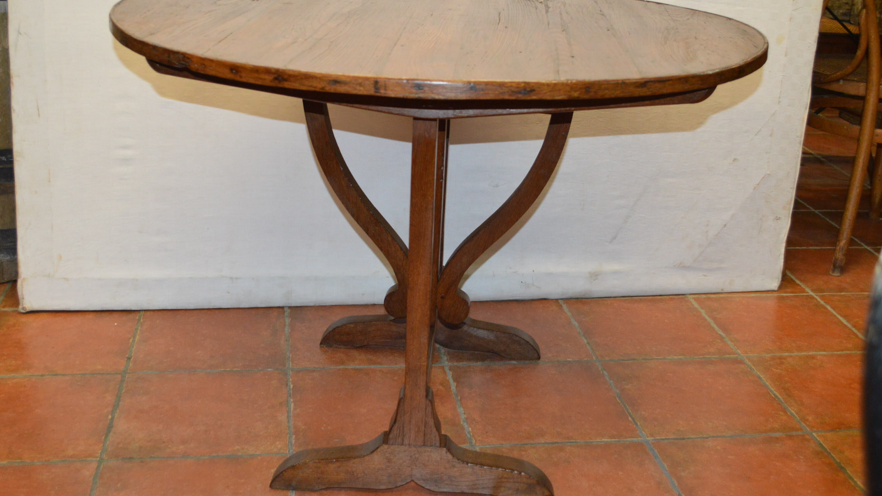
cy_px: 232
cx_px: 441
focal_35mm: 44
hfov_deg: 46.4
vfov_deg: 27.1
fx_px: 1029
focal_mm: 28
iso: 1800
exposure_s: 1/60
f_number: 4.5
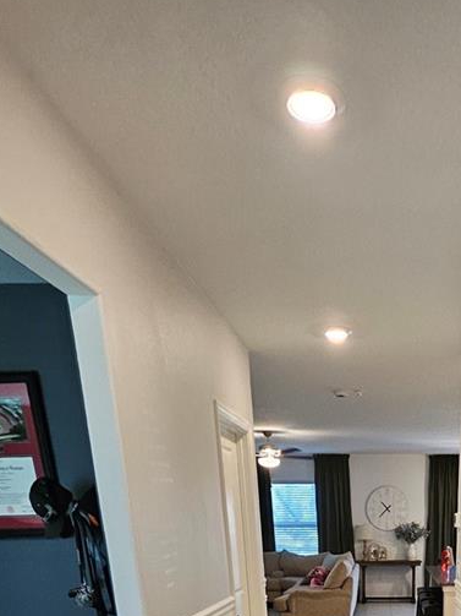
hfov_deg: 42.8
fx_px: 551
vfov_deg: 42.0
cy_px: 718
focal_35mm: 31
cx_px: 385
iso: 160
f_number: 2.2
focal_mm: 1.7
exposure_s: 1/60
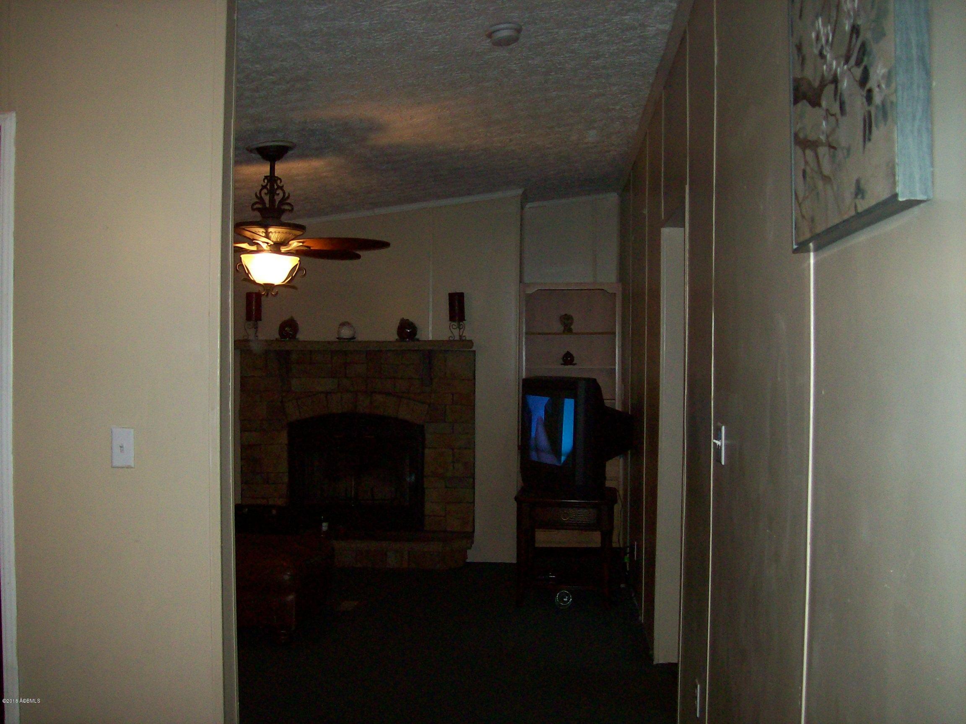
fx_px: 1005
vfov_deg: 39.7
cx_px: 483
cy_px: 362
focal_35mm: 36
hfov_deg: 51.4
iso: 140
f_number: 2.7
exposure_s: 1/64
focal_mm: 6
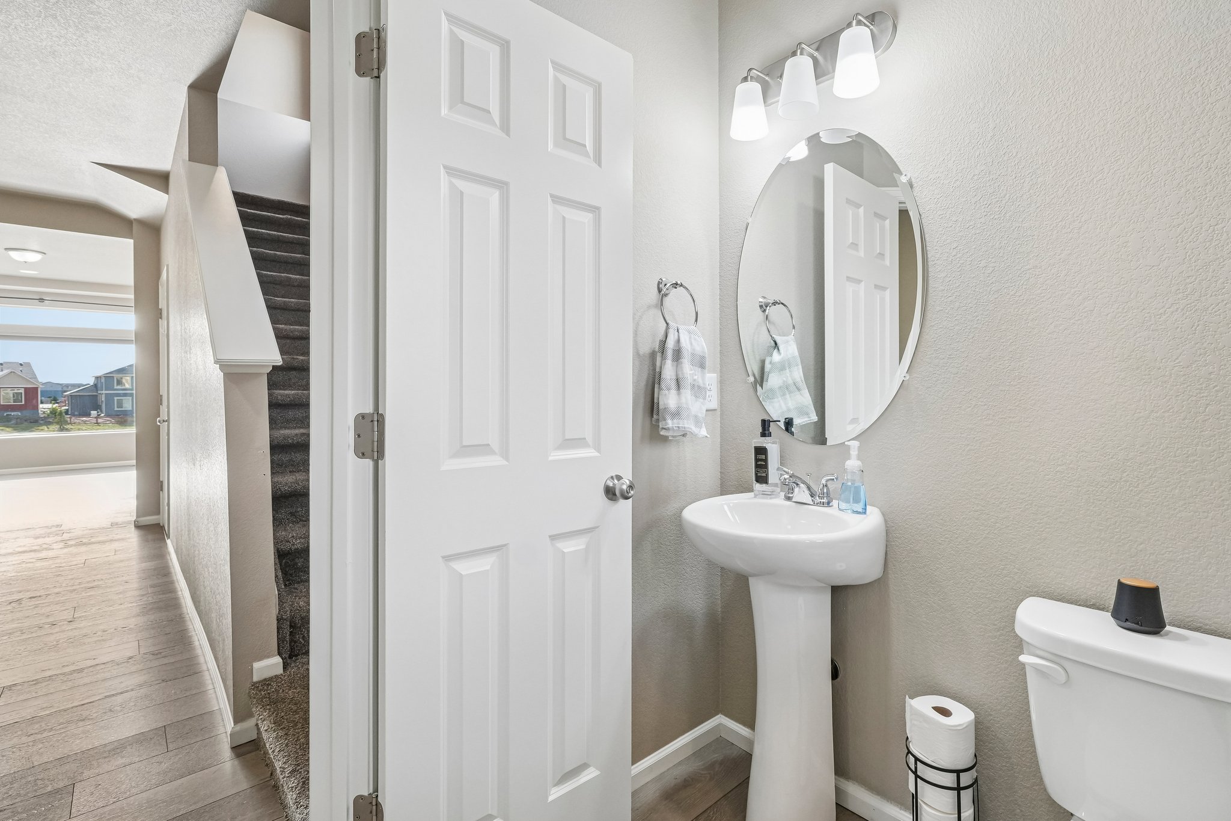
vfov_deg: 77.3
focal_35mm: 15
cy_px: 410
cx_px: 616
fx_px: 513
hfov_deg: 100.4
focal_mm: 10
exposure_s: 1/15
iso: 800
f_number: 8
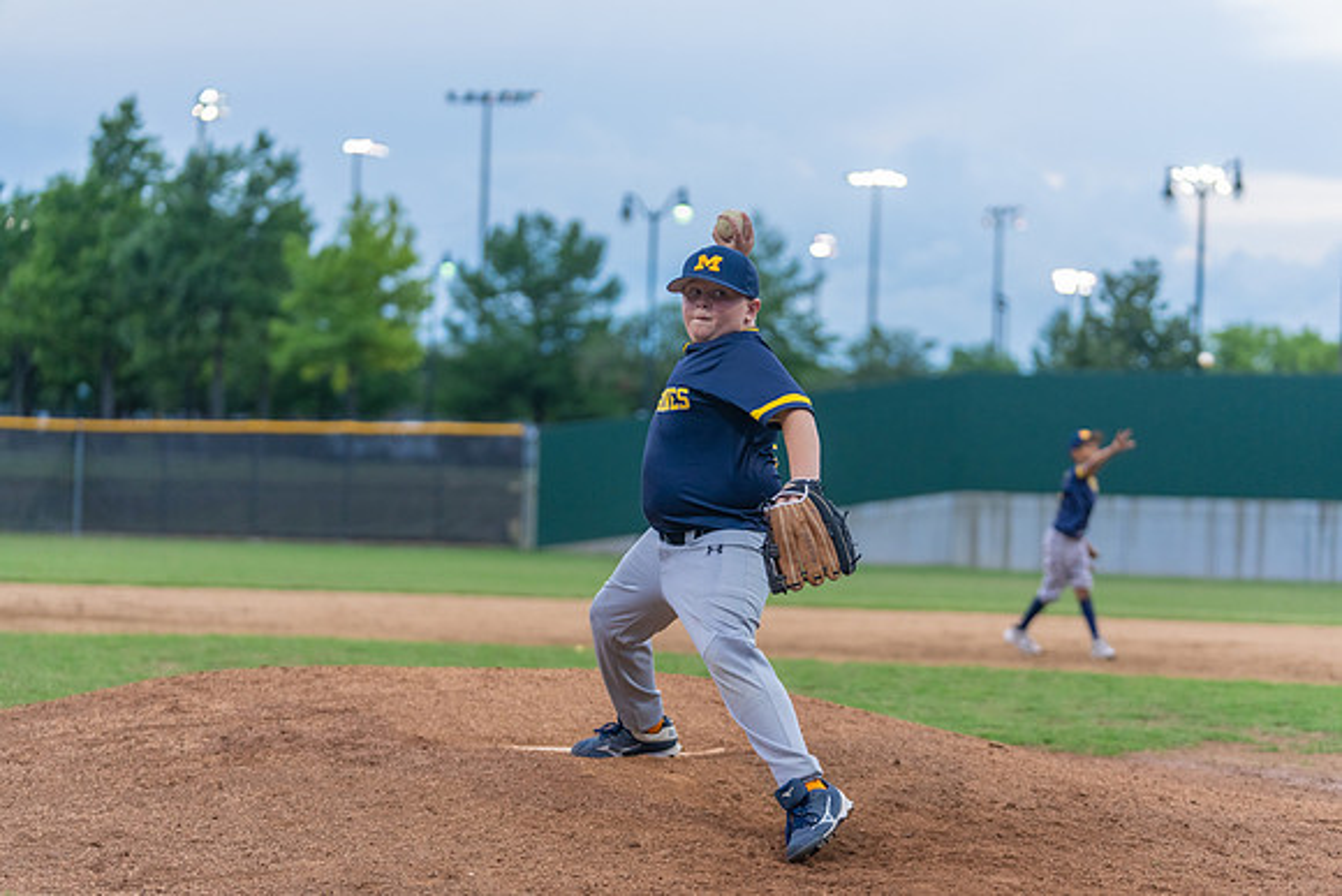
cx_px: 671
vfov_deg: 15.2
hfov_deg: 22.6
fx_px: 3356
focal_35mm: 90
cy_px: 448
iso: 1250
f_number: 2.8
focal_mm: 90
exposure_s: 1/1000
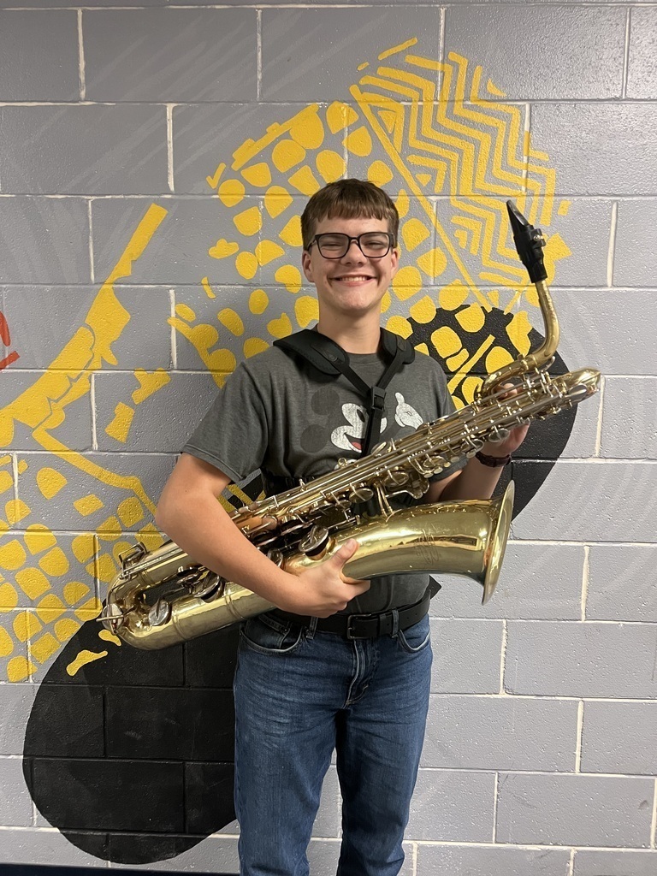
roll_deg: -0.4
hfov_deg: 53.1
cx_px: 328
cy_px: 438
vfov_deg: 67.3
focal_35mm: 26
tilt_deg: -8.0
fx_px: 658
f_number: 1.5
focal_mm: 5.7
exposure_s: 1/60
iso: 320
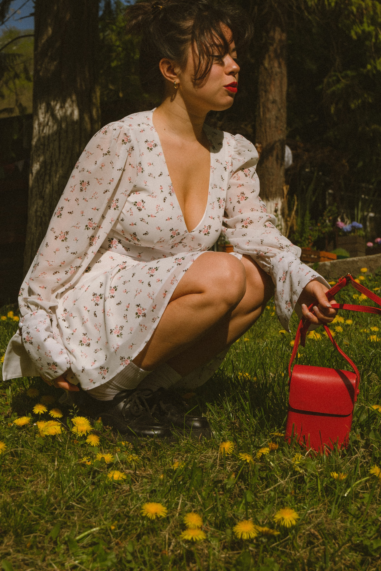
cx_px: 190
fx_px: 1079
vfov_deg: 29.7
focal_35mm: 68
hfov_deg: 20.0
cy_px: 286
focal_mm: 45
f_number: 9
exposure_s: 1/400
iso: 80
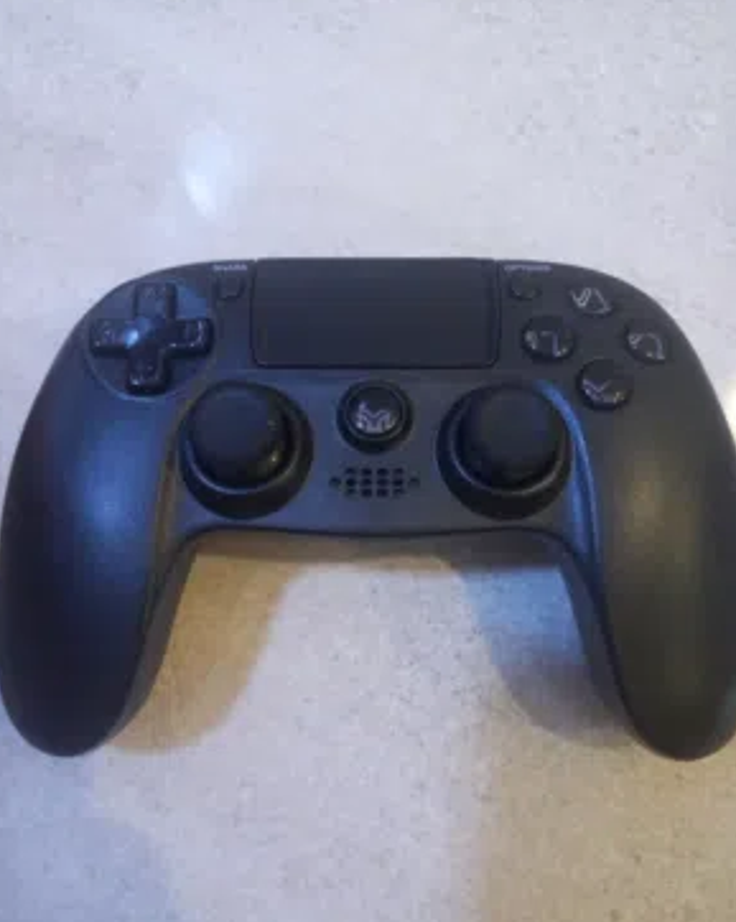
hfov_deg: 53.1
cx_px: 364
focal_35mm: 27
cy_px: 502
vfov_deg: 64.0
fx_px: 736
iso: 2987
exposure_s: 1/33.3
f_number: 1.79
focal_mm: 4.69
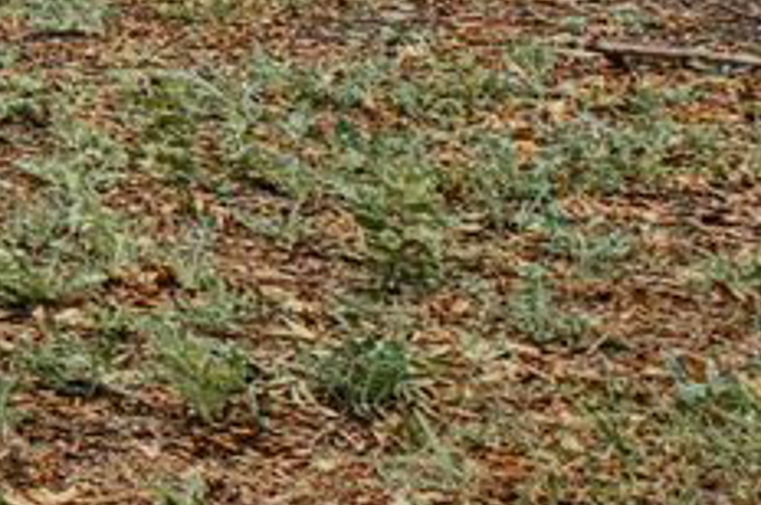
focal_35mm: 112
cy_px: -574
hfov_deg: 9.7
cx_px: -1875
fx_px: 2364
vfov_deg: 10.9
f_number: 7.1
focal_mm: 16
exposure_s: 1/100
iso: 100
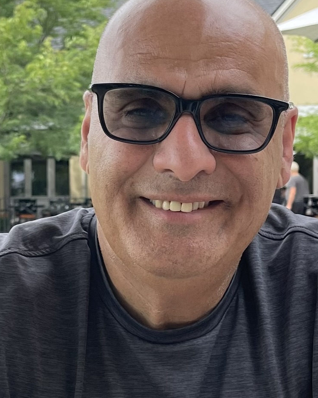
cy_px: 193
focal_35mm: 28
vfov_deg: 62.2
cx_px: 159
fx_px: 330
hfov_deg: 51.5
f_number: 1.6
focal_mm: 5.1
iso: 32
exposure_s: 1/807
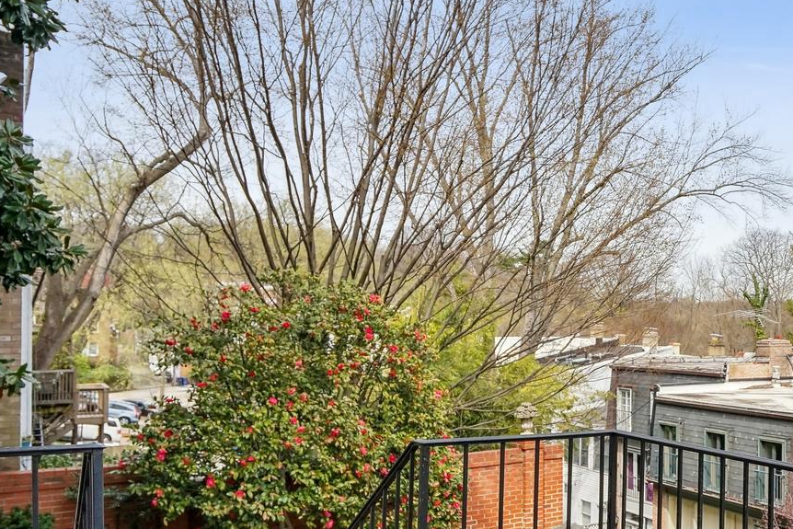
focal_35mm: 38
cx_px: 649
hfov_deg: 47.5
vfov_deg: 35.0
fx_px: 837
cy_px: 312
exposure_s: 1/4000
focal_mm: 16
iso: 800
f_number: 4.5
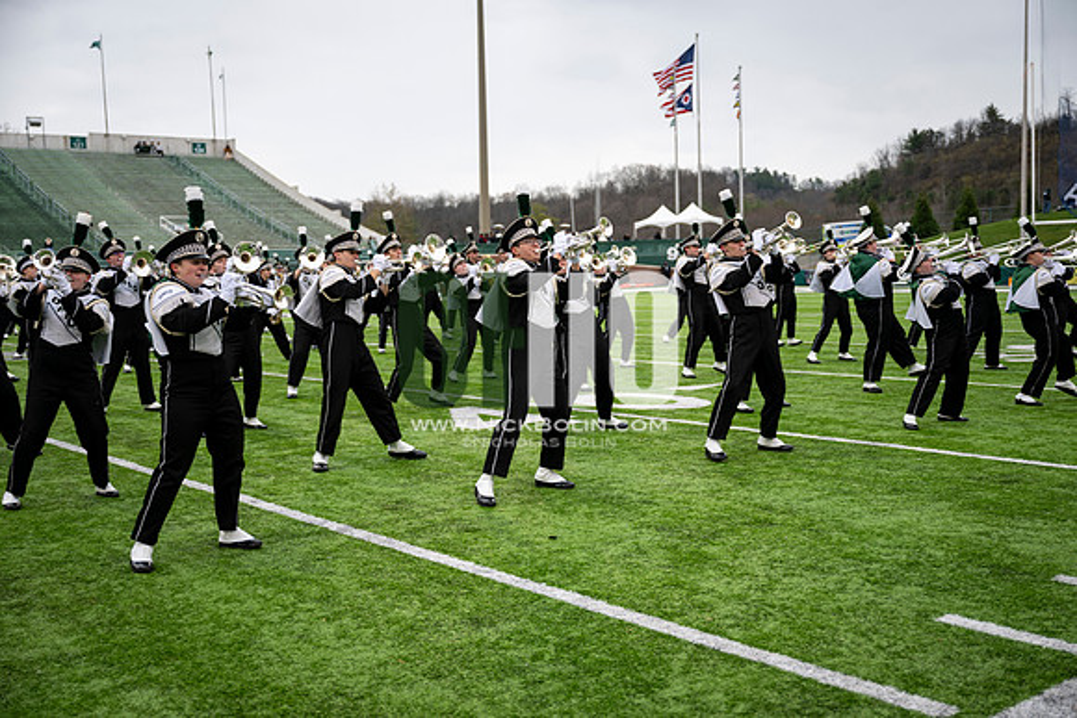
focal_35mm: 39
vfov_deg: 34.2
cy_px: 359
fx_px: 1167
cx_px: 538
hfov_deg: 49.5
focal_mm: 39
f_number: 2.8
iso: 100
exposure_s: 1/500
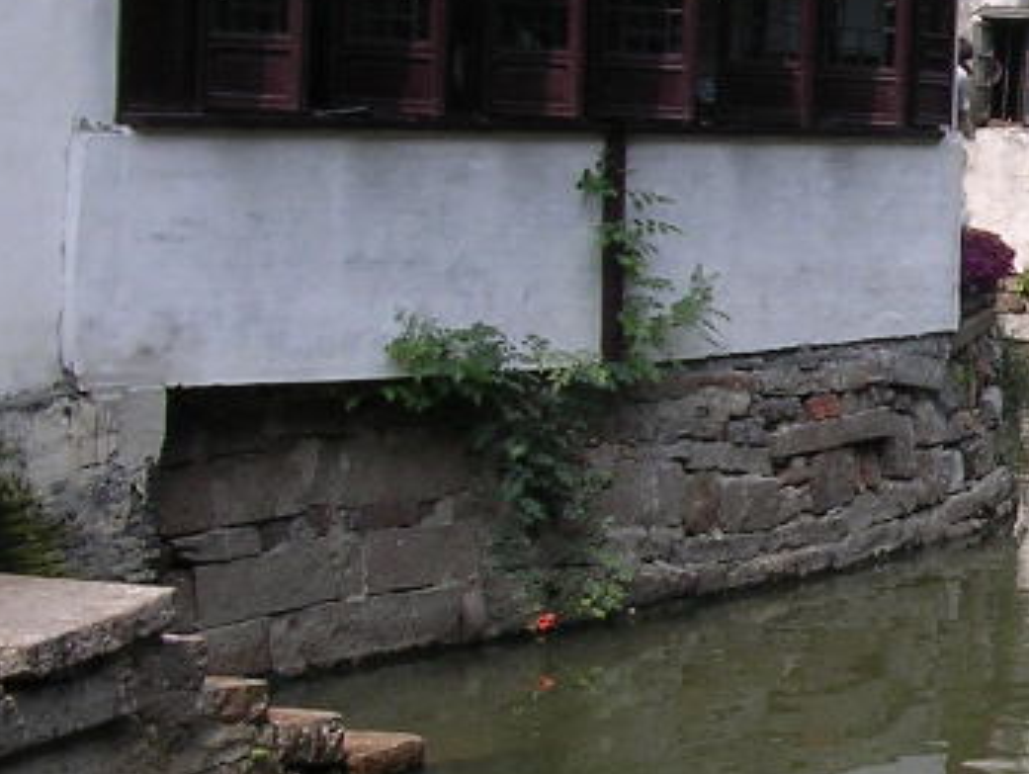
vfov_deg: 13.2
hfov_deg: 16.3
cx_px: 1441
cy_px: 311
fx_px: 3333
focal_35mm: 112
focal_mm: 5.8
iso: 100
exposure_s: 1/180
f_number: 5.6
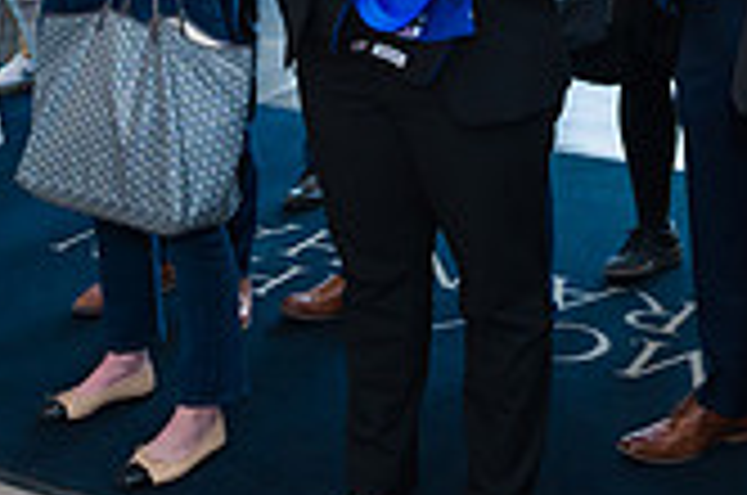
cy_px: -158
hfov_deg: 24.2
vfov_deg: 15.4
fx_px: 1740
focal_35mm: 84
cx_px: 333
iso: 800
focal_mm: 24
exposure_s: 1/200
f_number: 4
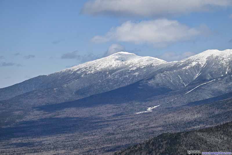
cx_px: 116
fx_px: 774
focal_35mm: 120
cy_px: 78
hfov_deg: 17.1
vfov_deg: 11.4
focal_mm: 120
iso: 100
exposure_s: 1/2000
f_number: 5.6
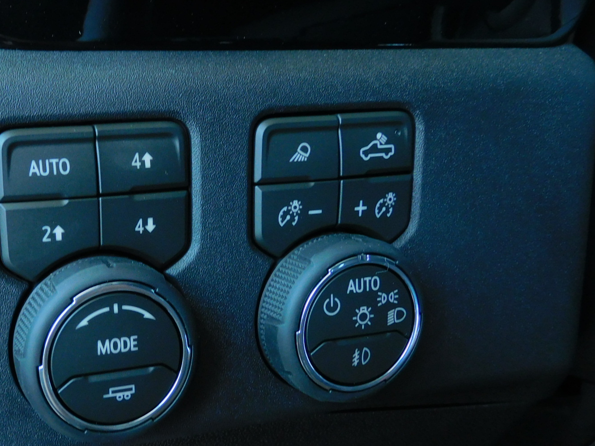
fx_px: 705
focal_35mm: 41
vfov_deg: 34.9
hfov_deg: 43.5
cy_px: 289
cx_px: 112
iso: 140
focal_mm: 4.3
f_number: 3.3
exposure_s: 1/30
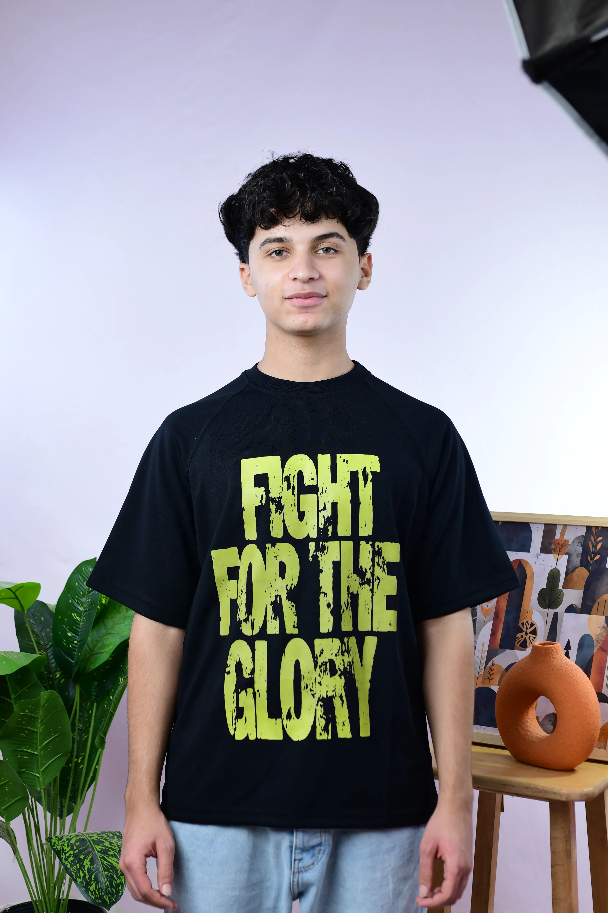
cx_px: 304
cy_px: 456
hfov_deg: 26.0
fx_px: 1319
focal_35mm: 52
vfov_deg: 38.2
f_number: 3.2
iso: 250
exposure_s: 1/100
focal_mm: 35
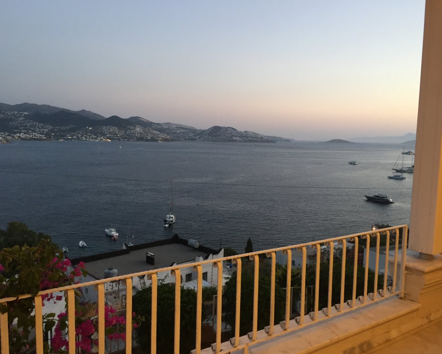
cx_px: 227
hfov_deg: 57.2
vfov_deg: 47.1
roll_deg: -3.4
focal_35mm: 31
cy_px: 178
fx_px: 406
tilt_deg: -6.6
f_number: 2.2
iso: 125
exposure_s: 1/33
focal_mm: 4.15
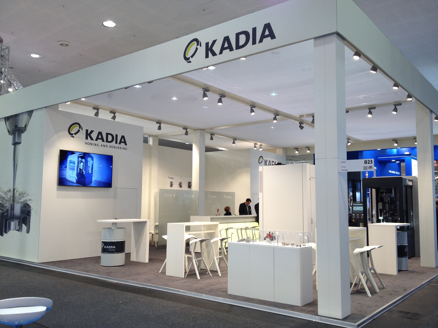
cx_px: 219
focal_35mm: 35
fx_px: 443
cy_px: 164
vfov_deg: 40.7
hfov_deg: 52.6
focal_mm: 4.28
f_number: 2.4
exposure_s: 1/60
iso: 64
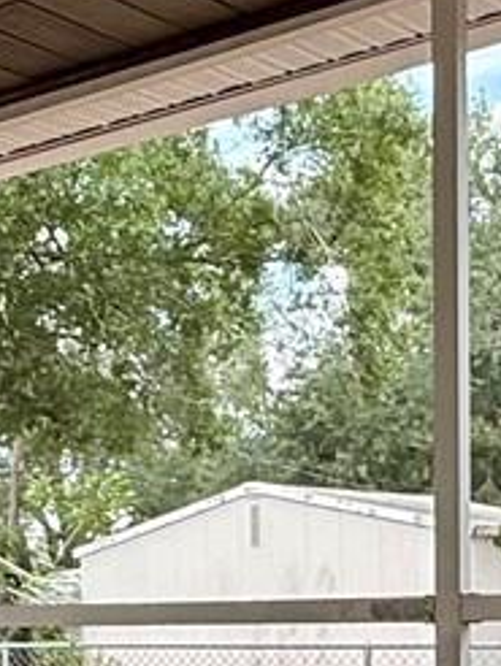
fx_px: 1753
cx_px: -203
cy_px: 634
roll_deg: +0.2
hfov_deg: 15.3
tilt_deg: +1.8
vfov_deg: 20.9
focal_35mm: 91
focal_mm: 2.22
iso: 50
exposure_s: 1/323
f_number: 2.2
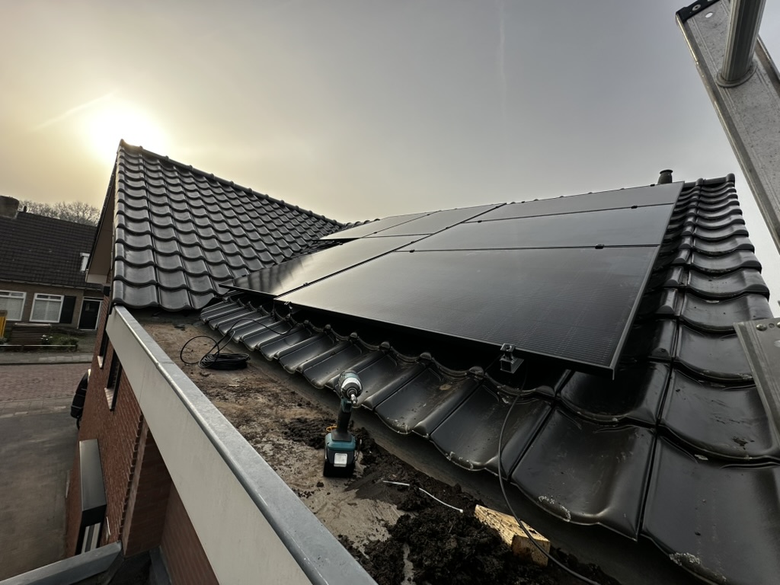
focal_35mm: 14
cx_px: 390
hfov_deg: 102.1
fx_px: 315
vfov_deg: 85.7
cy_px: 292
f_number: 2.2
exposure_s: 1/1233
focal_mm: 2.22
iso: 40
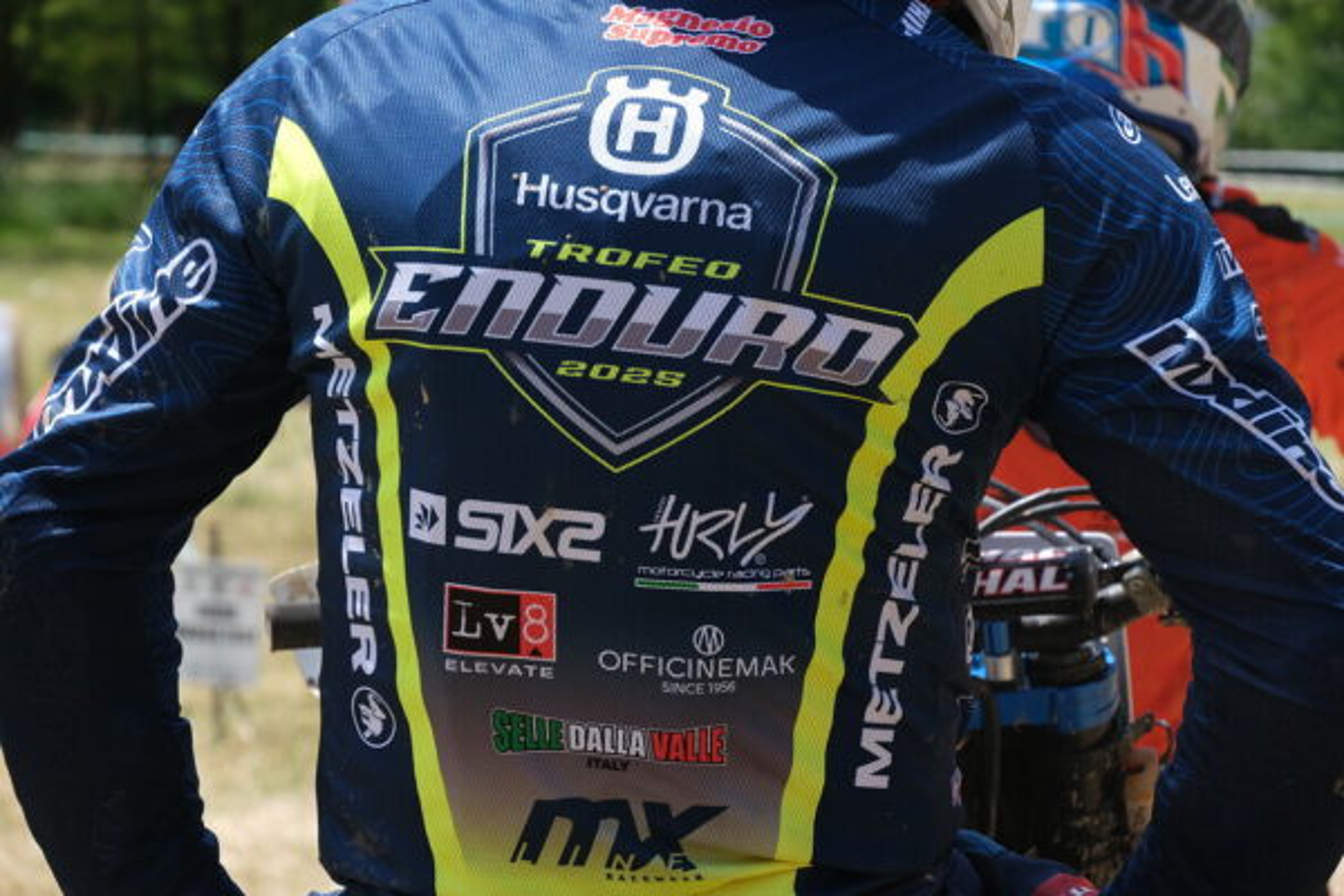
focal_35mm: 140
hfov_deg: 14.7
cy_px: 448
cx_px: 672
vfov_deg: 9.8
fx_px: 5226
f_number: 9
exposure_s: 1/800
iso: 800
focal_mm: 93.2
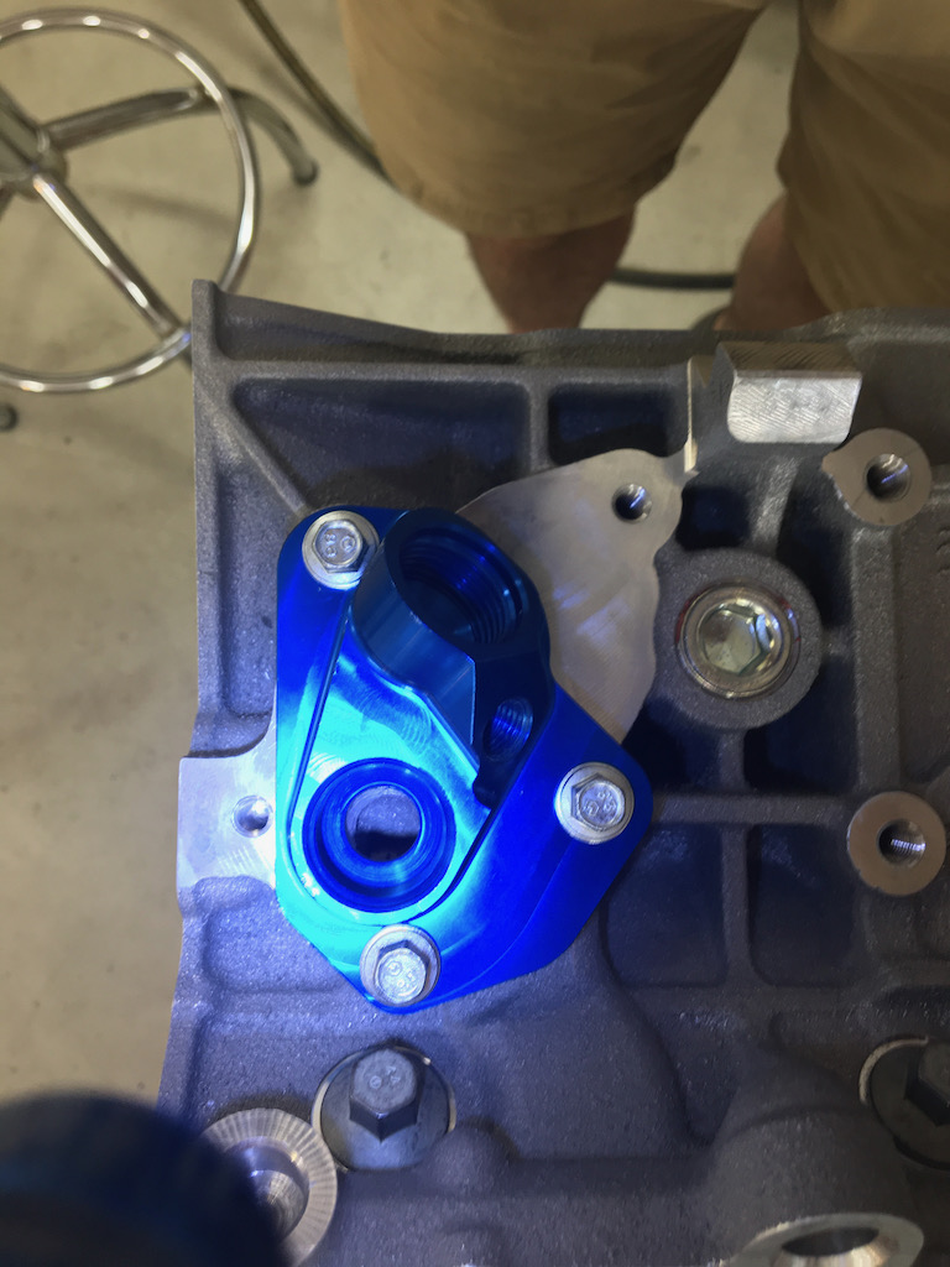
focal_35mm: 29
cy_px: 634
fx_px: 1061
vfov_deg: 61.7
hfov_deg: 48.2
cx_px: 475
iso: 64
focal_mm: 4.15
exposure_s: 1/30
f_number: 2.2
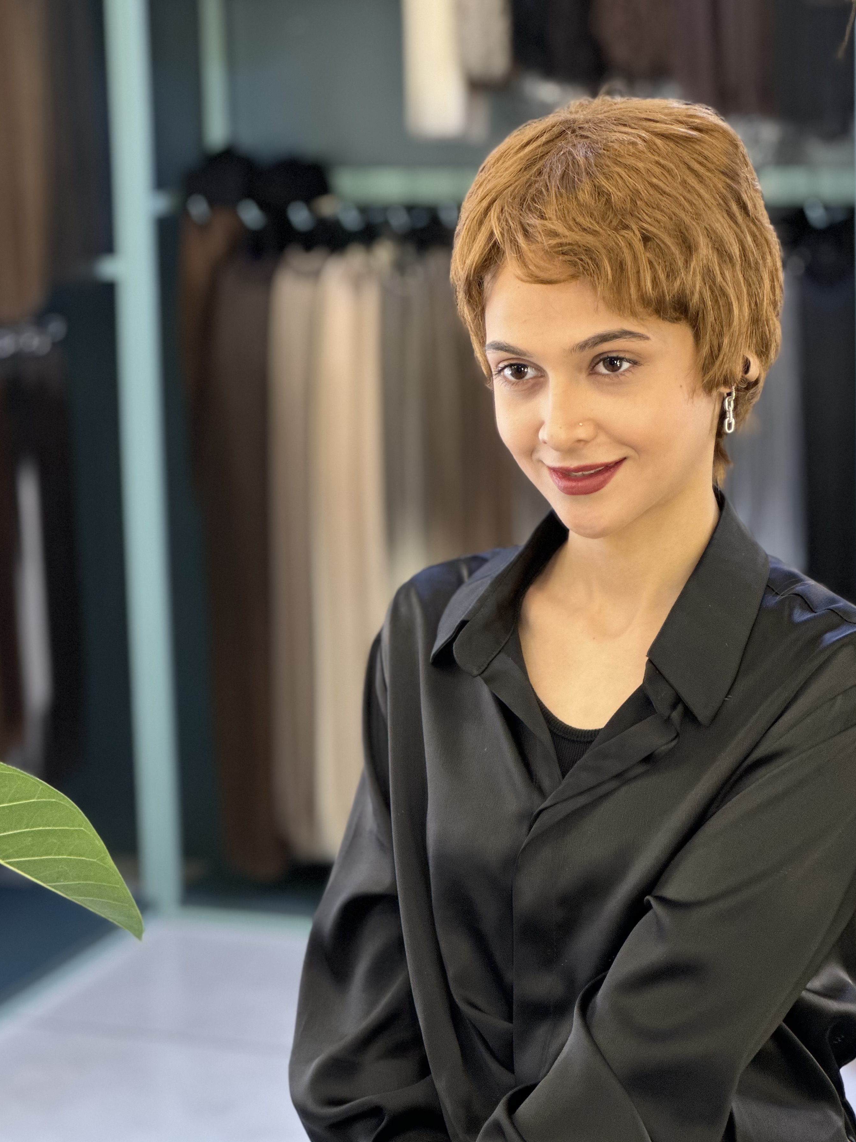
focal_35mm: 87
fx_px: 2869
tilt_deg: -8.9
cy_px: 542
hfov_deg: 17.0
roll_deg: +1.4
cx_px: 426
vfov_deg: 22.5
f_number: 2.8
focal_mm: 9
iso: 160
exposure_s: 1/33
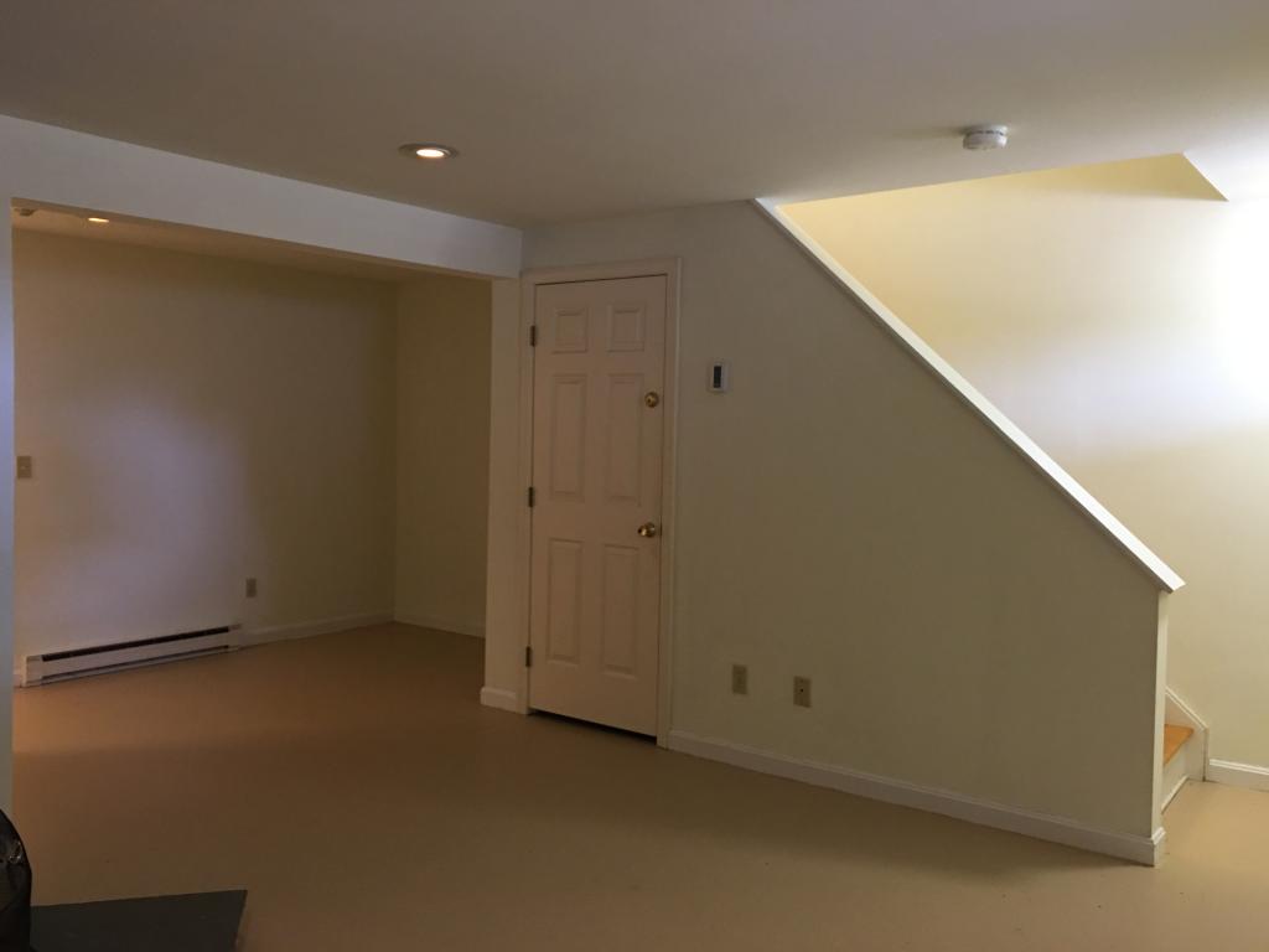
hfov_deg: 61.7
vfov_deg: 48.2
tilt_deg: -1.8
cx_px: 634
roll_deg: -1.6
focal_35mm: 29
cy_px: 476
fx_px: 1063
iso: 80
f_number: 2.2
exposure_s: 1/10
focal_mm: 4.15
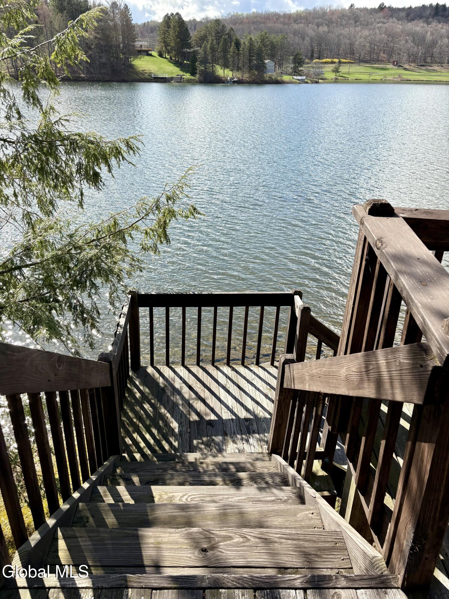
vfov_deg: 67.3
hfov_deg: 53.1
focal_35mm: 26
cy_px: 300
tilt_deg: -25.3
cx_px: 224
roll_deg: -1.8
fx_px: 450
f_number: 1.6
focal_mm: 5.96
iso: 50
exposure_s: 1/1626
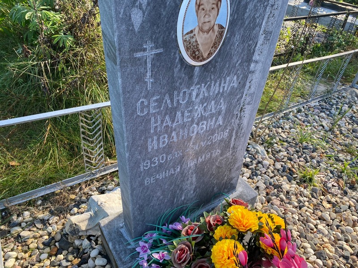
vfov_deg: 53.1
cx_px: 179
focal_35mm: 26
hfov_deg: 67.3
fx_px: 269
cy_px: 134
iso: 32
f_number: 1.8
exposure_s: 1/367
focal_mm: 4.25
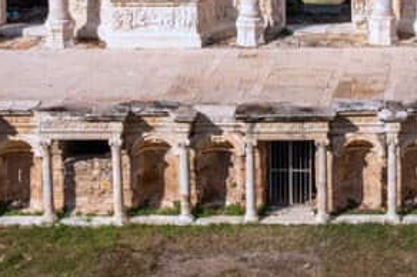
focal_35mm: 108
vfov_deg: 12.2
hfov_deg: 18.7
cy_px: -100
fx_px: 1250
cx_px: 353
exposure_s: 1/1000
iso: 100
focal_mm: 23
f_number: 5.6
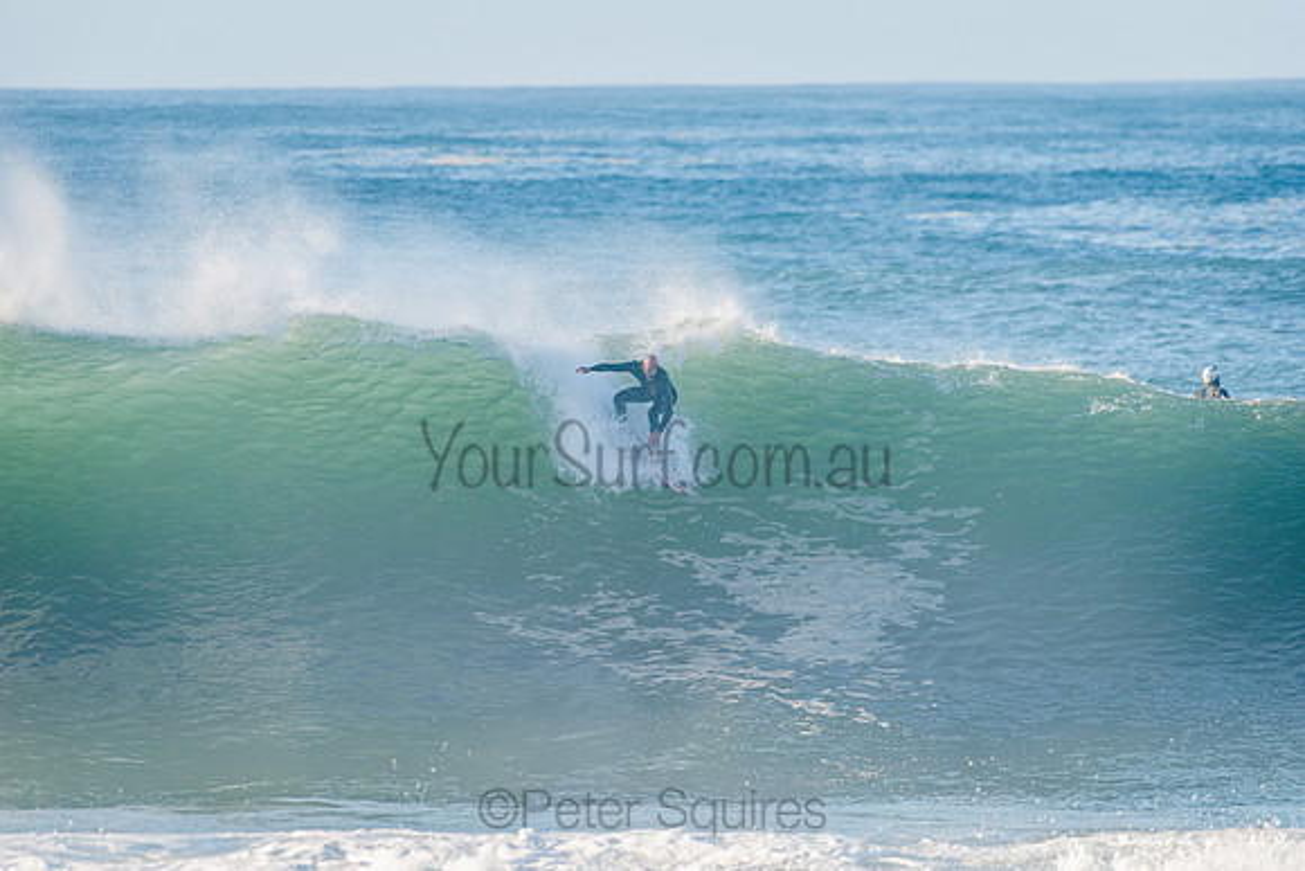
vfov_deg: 2.8
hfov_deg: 4.1
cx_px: 652
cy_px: 436
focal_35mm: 500
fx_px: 18128
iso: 320
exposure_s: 1/1600
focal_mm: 500
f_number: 5.6
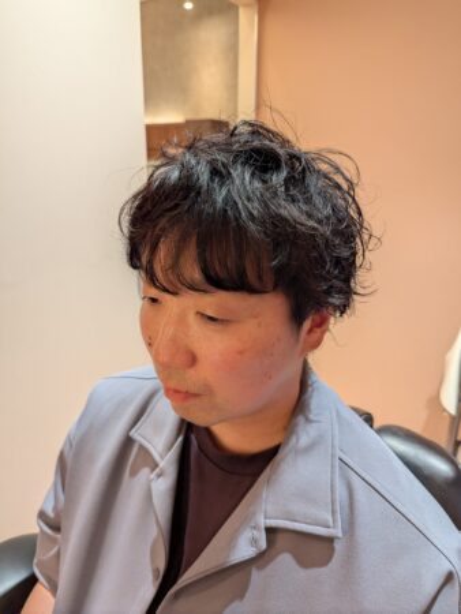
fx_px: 426
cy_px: 307
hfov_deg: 56.9
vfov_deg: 71.6
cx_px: 230
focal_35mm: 24
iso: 162
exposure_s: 1/50
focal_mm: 6.81
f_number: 1.85
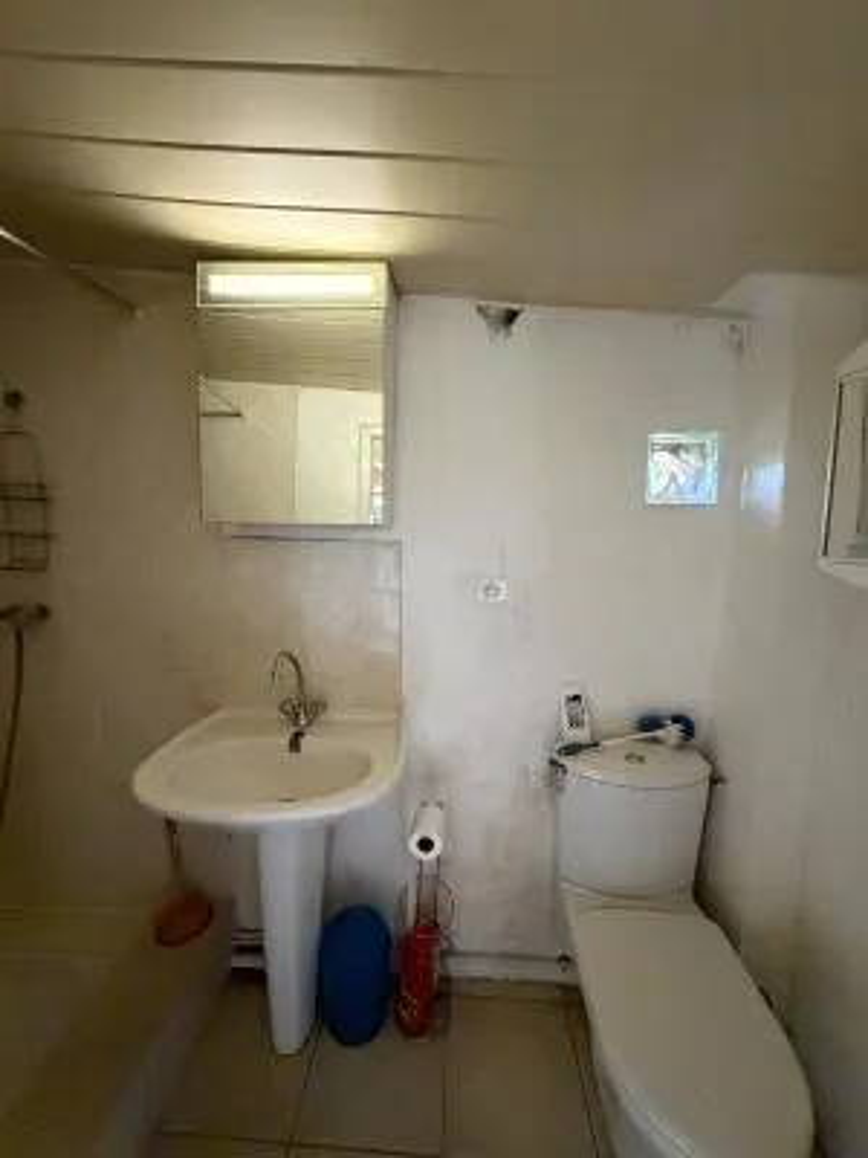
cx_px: 434
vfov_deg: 102.1
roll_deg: -0.8
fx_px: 468
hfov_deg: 85.7
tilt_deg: -9.4
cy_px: 579
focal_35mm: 14
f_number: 2.2
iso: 1000
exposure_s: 1/60
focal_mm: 2.22
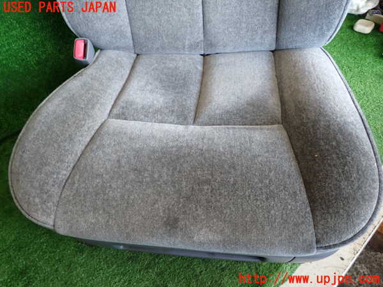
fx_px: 277
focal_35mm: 25
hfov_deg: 69.4
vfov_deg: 54.9
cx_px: 192
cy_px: 144
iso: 200
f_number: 2
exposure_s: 1/60
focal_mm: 4.5
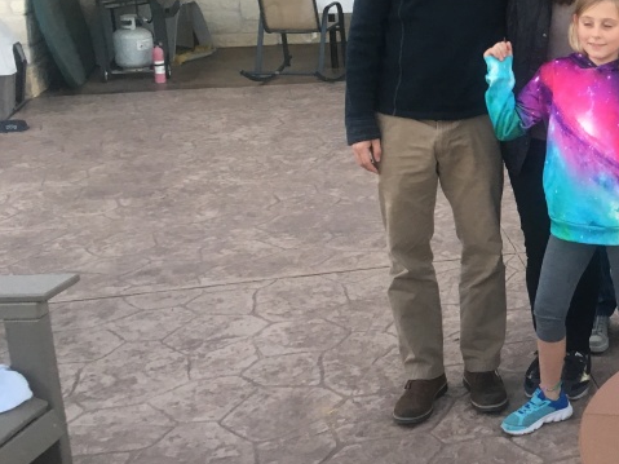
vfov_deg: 23.4
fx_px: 1108
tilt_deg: -10.5
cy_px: 109
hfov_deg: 28.6
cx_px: 660
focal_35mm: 62
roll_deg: +1.4
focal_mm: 4.15
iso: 32
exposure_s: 1/30
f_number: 2.2
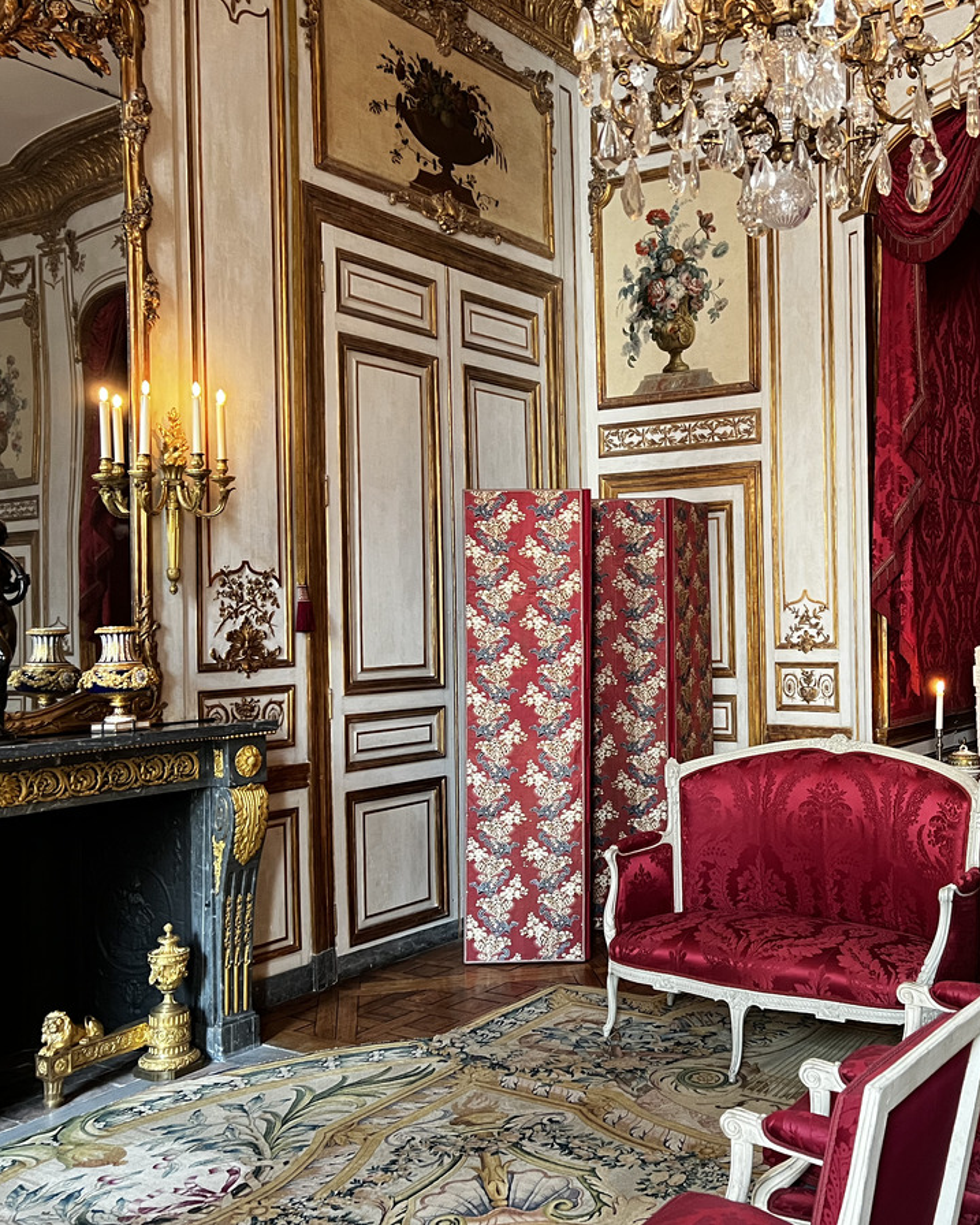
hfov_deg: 42.2
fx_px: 1232
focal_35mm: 34
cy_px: 611
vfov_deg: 52.8
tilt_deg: +0.1
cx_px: 720
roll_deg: +1.1
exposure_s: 1/50
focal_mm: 5.7
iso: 400
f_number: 1.5
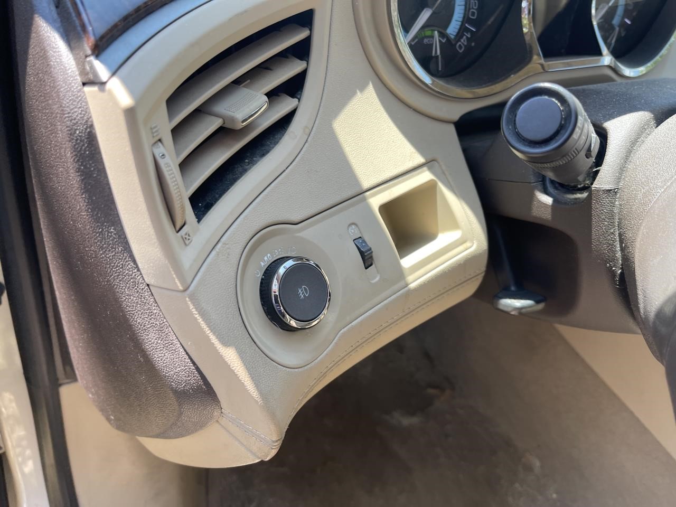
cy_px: 254
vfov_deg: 54.9
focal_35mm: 25
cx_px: 338
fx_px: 488
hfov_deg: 69.4
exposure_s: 1/153
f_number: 1.6
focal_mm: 5.1
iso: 32
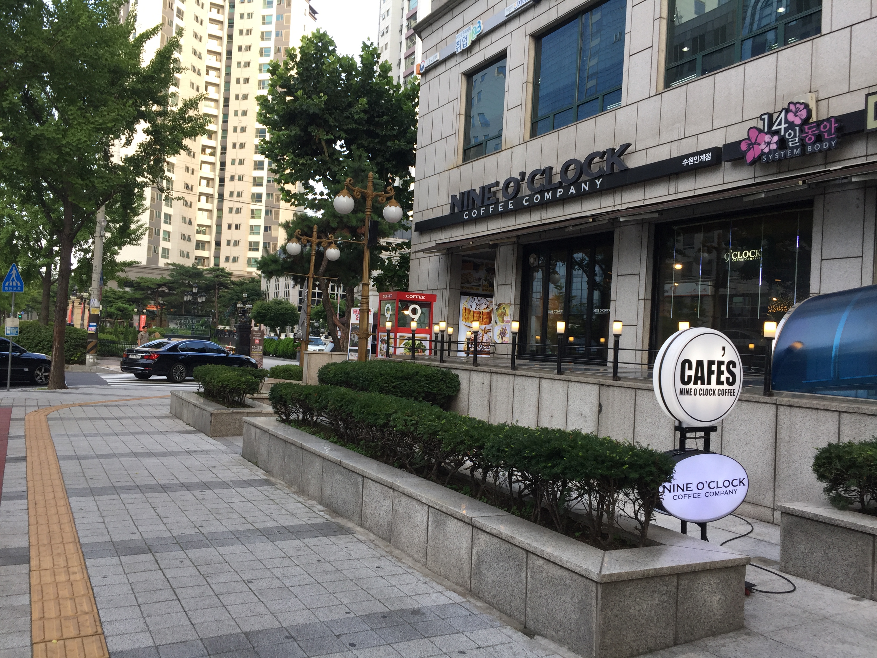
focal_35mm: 29
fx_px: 735
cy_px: 329
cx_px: 438
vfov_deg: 48.2
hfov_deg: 61.7
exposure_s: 1/138
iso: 32
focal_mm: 4.15
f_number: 2.2
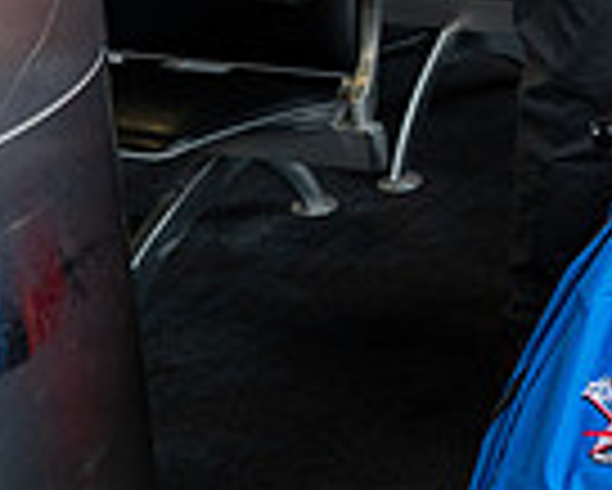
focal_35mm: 112
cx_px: 986
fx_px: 2030
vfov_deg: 13.3
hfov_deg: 15.5
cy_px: -144
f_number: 4.5
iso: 560
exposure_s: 1/80
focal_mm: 28
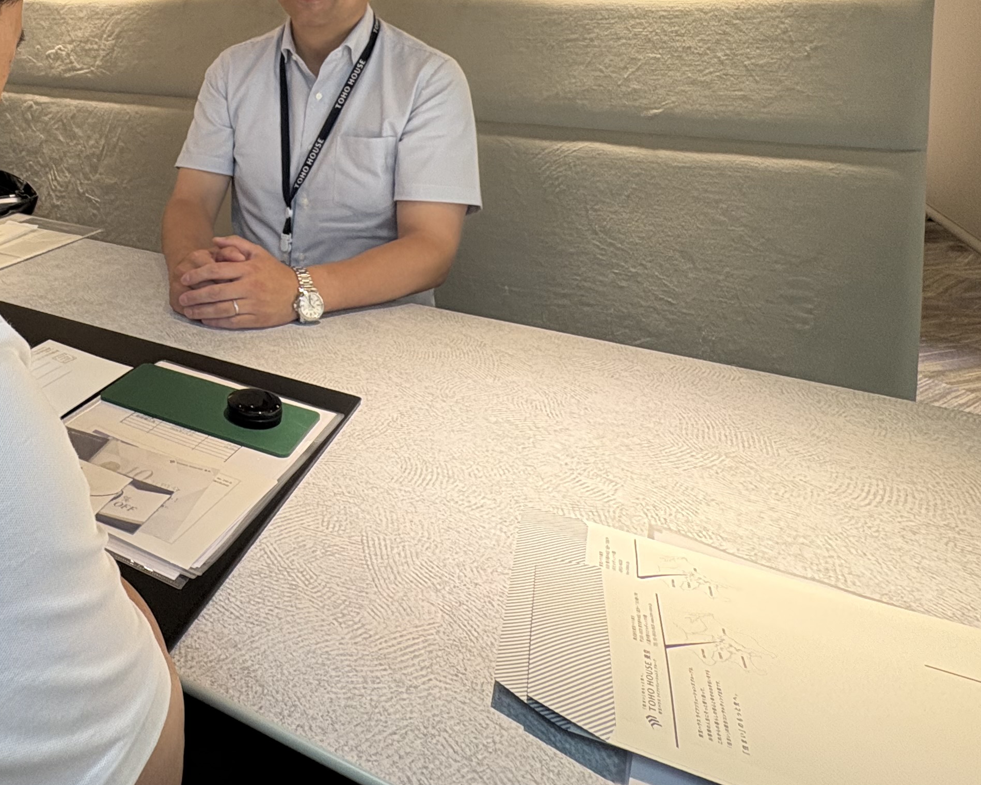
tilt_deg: -2.5
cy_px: 61
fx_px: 842
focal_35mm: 29
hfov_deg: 53.1
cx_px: 100
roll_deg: +0.5
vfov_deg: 44.8
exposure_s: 1/100
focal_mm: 2.22
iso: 200
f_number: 2.2
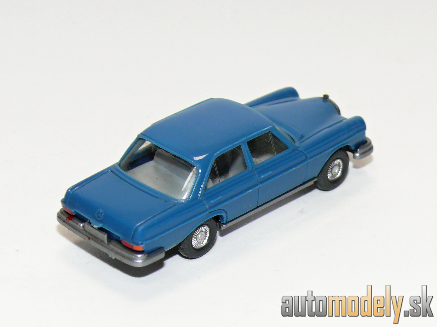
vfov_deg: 11.0
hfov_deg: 14.6
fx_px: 1704
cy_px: 164
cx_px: 218
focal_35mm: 135
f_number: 4
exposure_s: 1/30
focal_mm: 16.1
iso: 100
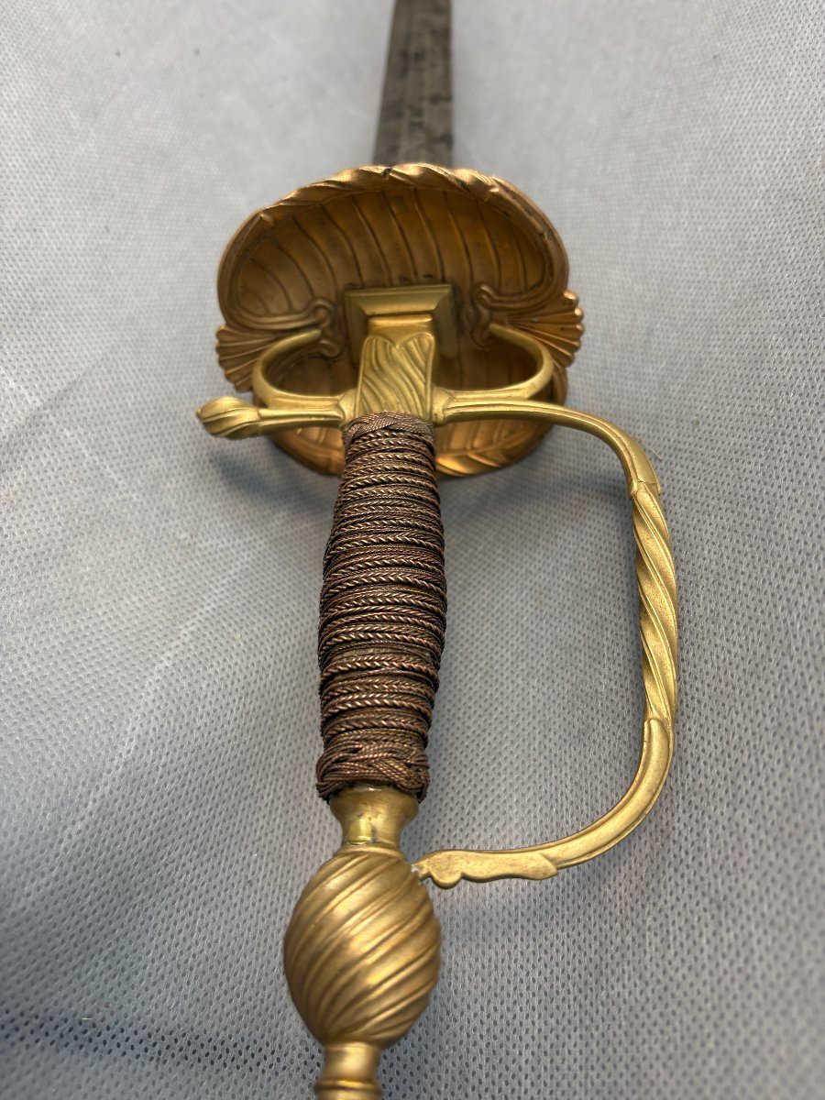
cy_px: 550
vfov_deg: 67.3
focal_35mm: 26
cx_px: 412
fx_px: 826
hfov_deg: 53.1
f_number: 1.6
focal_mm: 5.96
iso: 80
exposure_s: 1/50
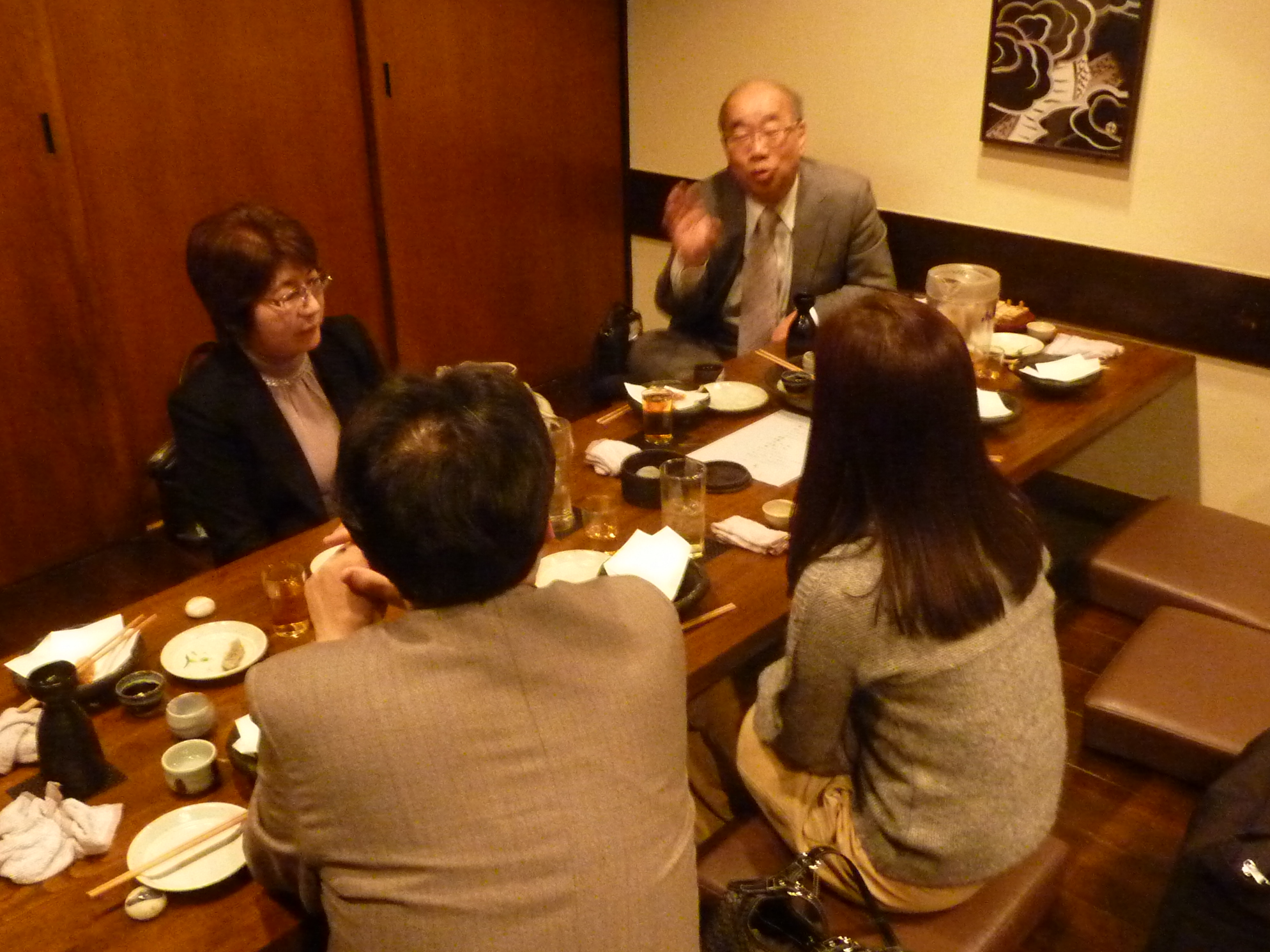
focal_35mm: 34
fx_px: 1247
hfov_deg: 54.0
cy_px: 469
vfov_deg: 41.8
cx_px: 631
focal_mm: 4.1
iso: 800
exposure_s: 1/15
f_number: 3.3
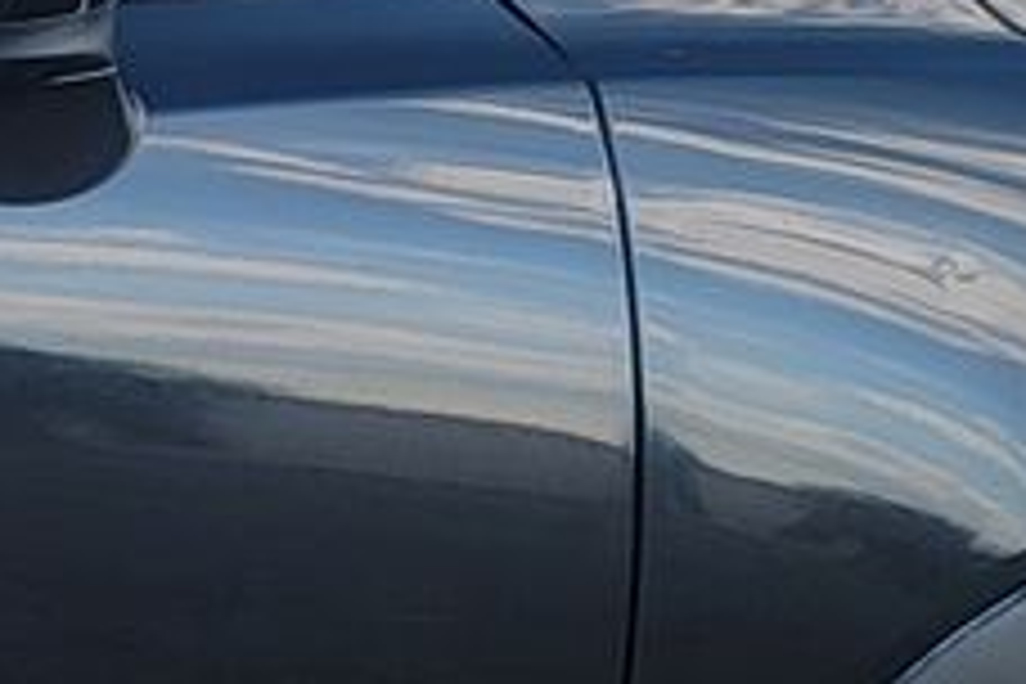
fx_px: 4987
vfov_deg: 7.8
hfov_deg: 11.0
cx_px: -801
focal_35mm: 175
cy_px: 837
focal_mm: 6.7
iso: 16
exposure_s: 1/260
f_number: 1.8
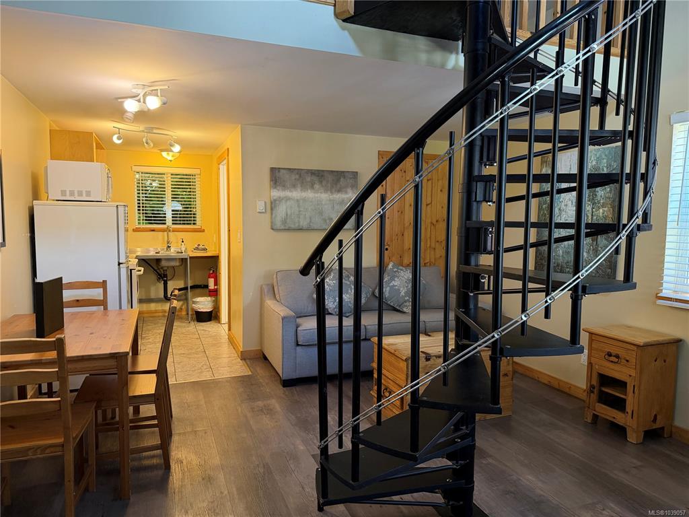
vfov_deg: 56.8
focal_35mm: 24
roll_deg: -0.7
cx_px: 344
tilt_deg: -4.5
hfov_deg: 71.6
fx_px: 478
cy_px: 258
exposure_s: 1/60
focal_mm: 6.76
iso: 250
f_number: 1.78
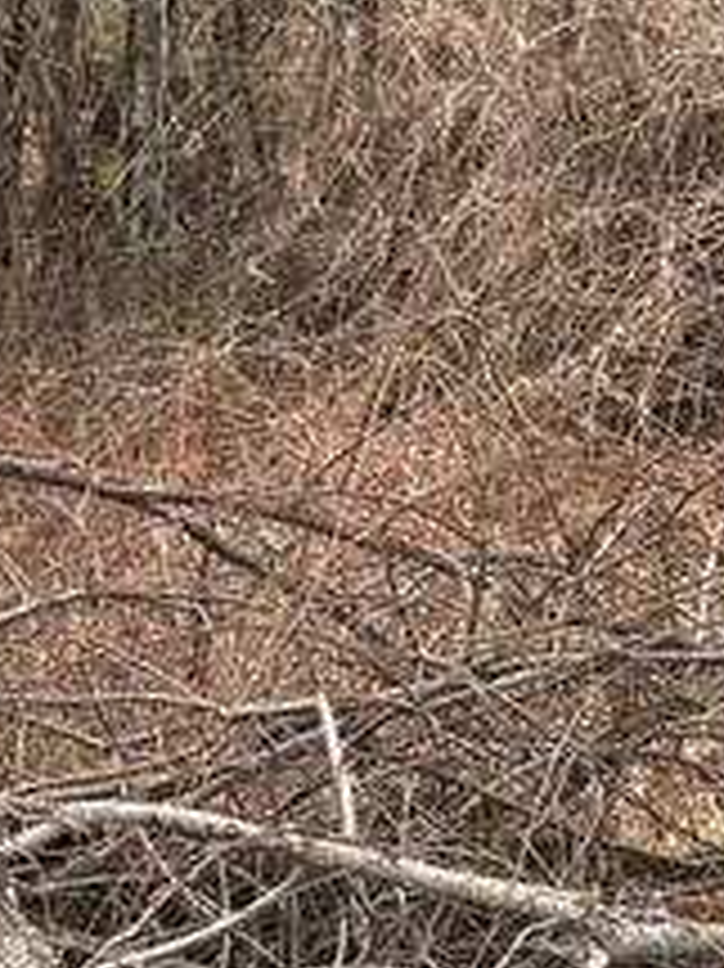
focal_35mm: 124
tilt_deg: -10.1
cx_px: -72
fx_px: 3461
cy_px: -171
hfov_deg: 11.8
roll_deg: -4.1
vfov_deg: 15.4
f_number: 1.6
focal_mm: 5.96
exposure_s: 1/907
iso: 64
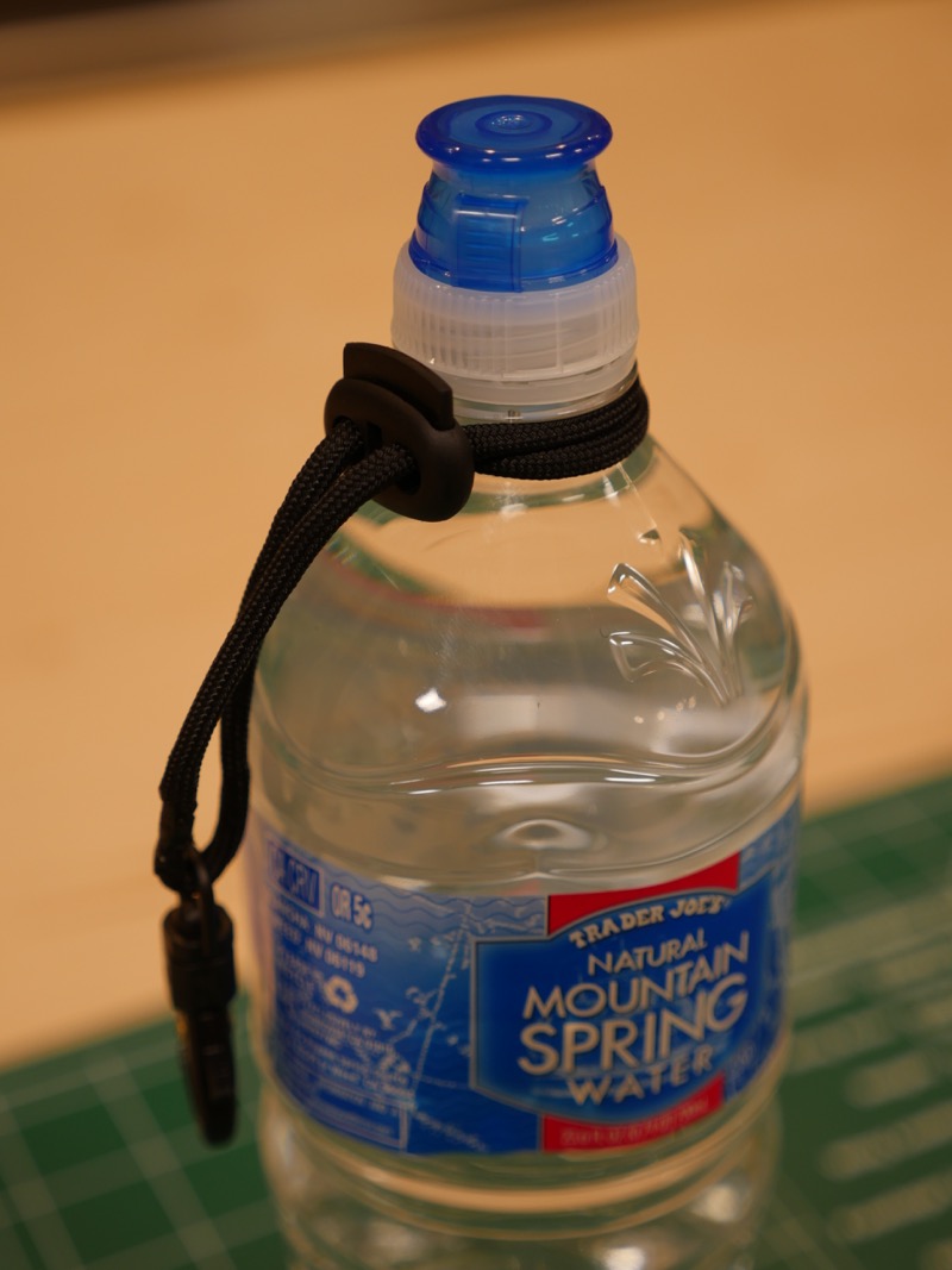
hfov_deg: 23.6
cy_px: 635
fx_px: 2274
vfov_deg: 31.2
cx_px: 476
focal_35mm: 62
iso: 200
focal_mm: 31
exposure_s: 1/80
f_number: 2.8
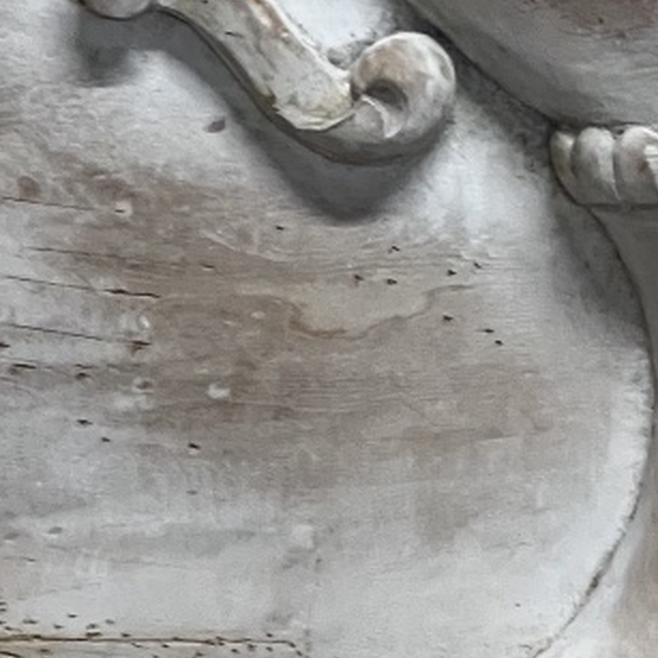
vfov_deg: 6.6
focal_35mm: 266
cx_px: 821
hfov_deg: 6.5
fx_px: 5721
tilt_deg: -27.2
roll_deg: -0.6
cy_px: -41
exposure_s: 1/50
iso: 250
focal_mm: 9
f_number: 2.8
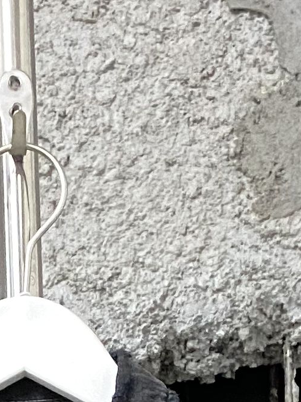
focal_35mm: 157
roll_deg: +1.8
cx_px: 40
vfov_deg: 10.2
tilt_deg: +1.8
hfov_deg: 9.4
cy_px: 1086
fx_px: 1820
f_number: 1.8
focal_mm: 4.25
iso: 500
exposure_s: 1/25
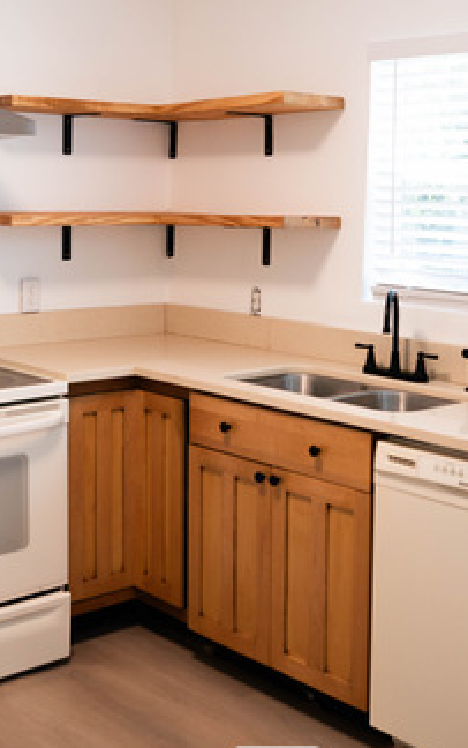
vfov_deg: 36.6
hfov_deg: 23.6
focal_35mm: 55
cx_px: 220
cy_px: 261
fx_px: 1120
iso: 250
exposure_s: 1/250
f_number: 2.8
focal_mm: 35
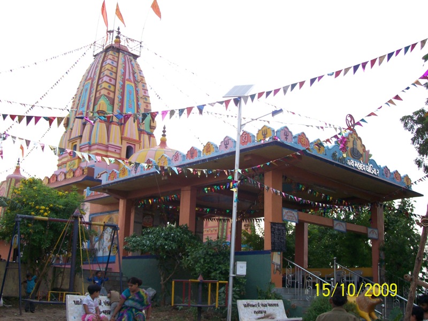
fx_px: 556
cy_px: 160
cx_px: 214
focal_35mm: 45
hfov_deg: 42.1
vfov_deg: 32.2
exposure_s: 1/26
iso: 80
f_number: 3
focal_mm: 7.6
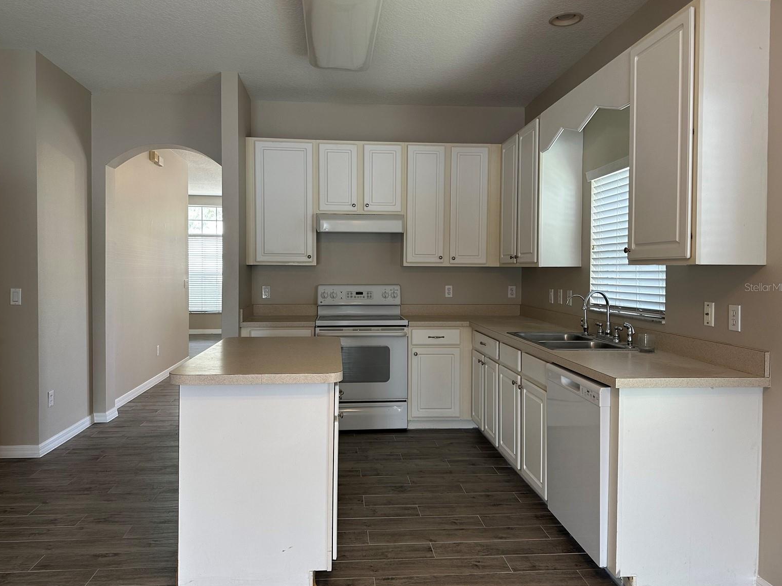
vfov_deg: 54.9
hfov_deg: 69.4
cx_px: 385
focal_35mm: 25
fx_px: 565
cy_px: 287
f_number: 1.78
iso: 160
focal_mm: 6.86
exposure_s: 1/120
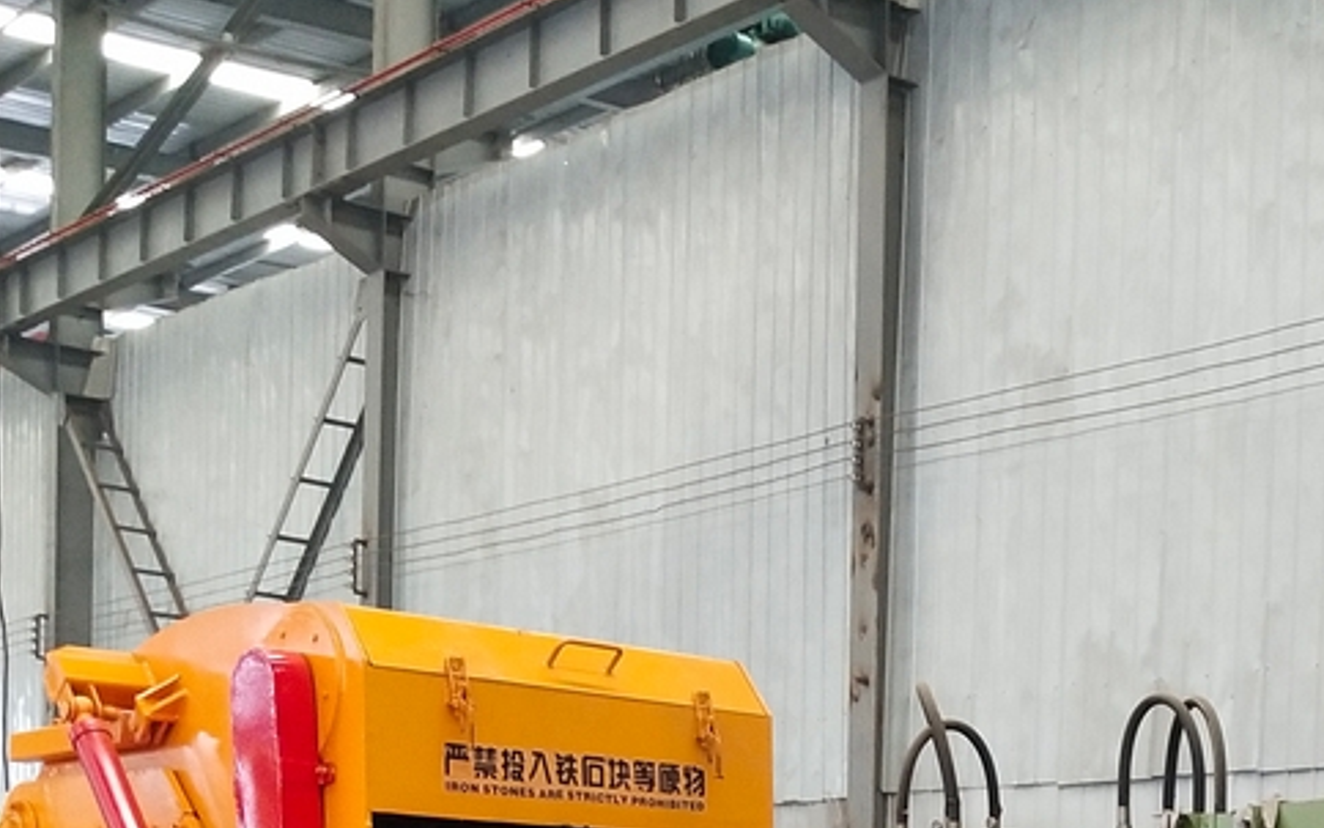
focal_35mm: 79
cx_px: 1190
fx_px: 2851
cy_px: 1056
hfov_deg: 25.3
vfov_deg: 15.8
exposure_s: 1/33.3
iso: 502
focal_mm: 3.95
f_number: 1.8
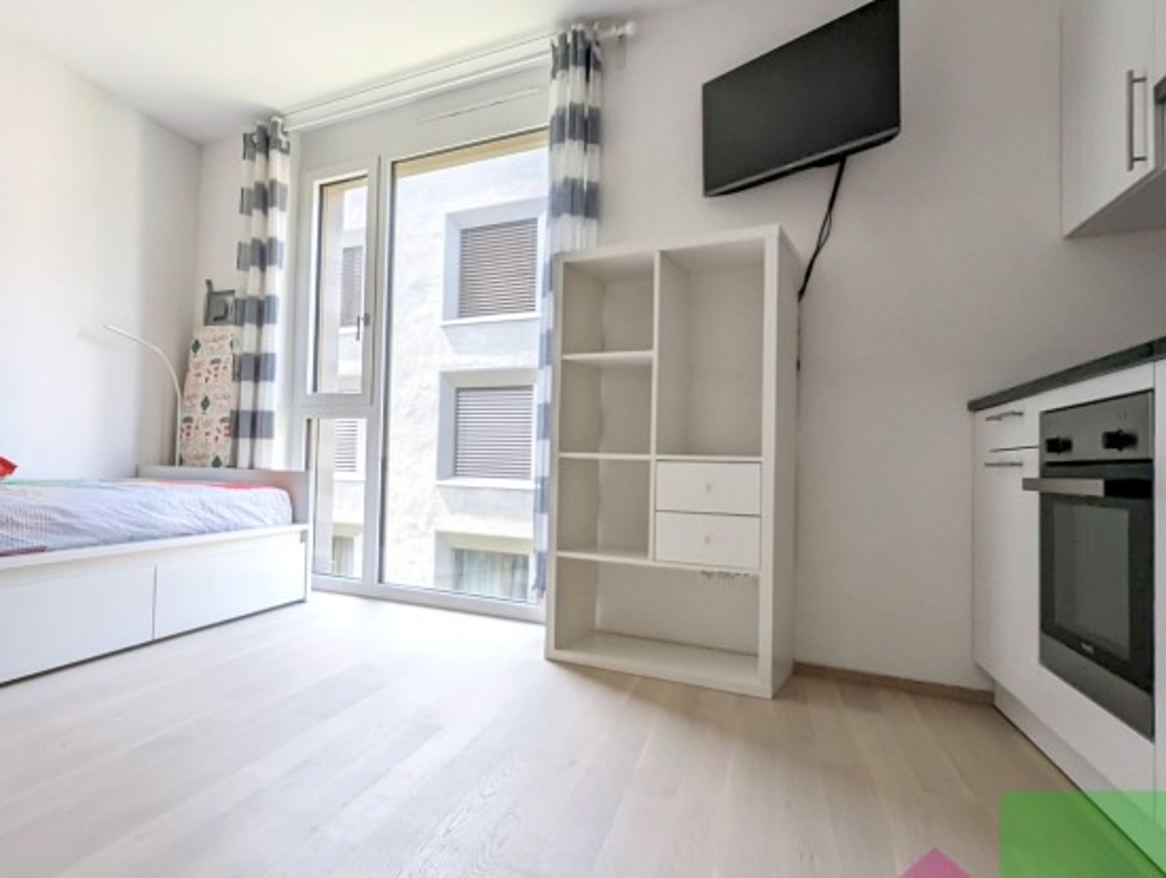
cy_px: 436
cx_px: 447
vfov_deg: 63.6
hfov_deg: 77.7
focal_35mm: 21
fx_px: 708
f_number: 2.2
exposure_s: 1/90.1
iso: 52
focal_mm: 1.95
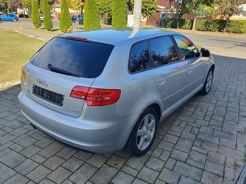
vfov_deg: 51.3
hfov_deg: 65.3
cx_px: 120
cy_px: 91
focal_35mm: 27
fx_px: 192
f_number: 2.4
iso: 50
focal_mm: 4.32
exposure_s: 1/526
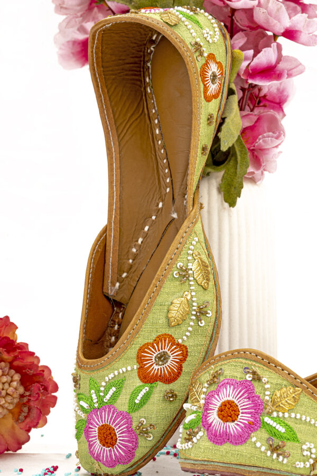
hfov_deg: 16.1
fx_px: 1123
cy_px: 238
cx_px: 158
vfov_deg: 23.9
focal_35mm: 85
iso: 160
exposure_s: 1/125
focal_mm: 85
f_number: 5
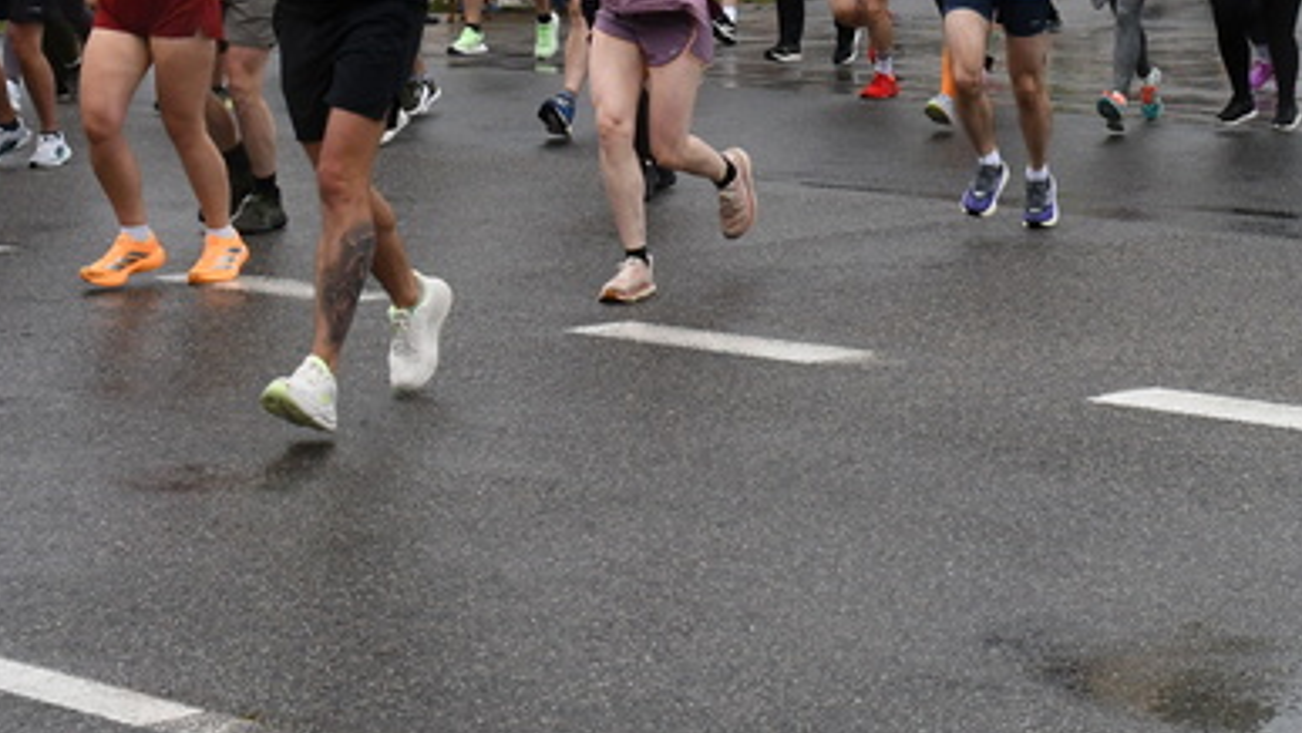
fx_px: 3833
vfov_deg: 10.7
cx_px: 967
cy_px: -188
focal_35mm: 111
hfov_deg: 19.2
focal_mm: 32
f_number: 13
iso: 1000
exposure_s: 1/640
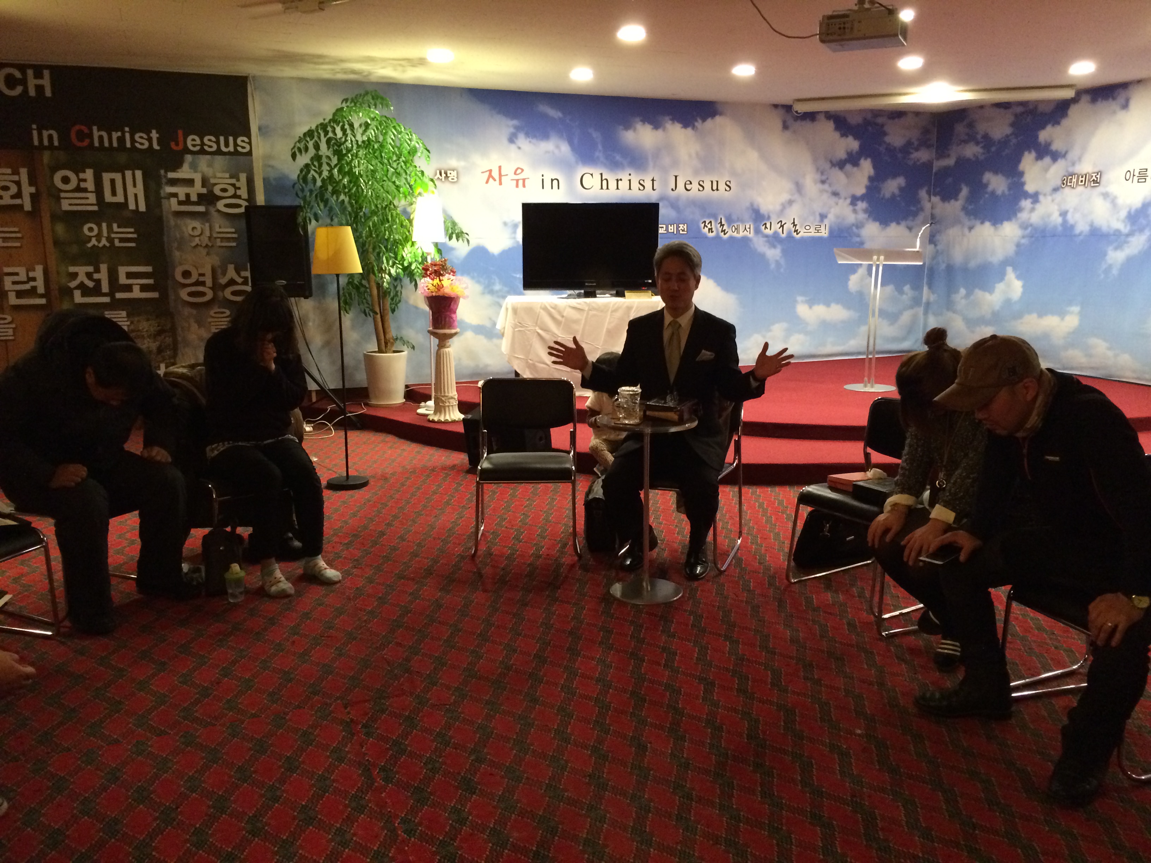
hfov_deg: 61.7
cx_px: 576
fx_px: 964
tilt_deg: -11.7
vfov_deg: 48.2
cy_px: 432
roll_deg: +0.6
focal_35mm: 29
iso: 320
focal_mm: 4.15
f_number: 2.2
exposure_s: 1/20
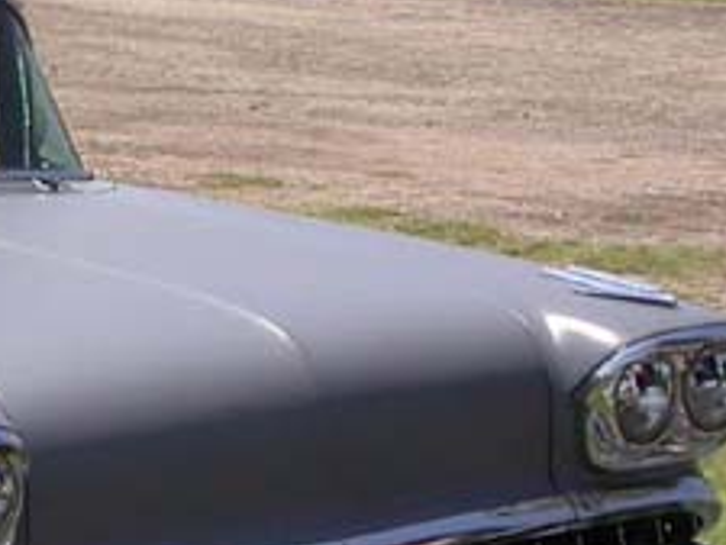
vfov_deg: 11.0
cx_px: -252
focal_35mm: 135
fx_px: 2833
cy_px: 374
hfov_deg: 14.0
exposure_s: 1/311
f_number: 7.5
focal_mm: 7.85
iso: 100
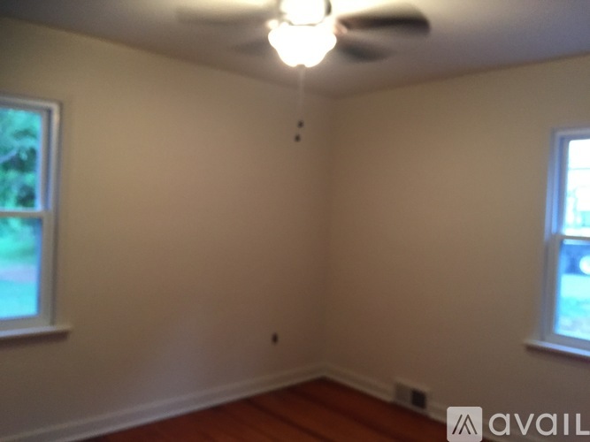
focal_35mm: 29
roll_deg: -2.0
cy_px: 221
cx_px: 295
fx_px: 494
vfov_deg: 48.2
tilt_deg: -0.3
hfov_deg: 61.7
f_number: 2.2
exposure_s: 1/20
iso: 250
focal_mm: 4.15
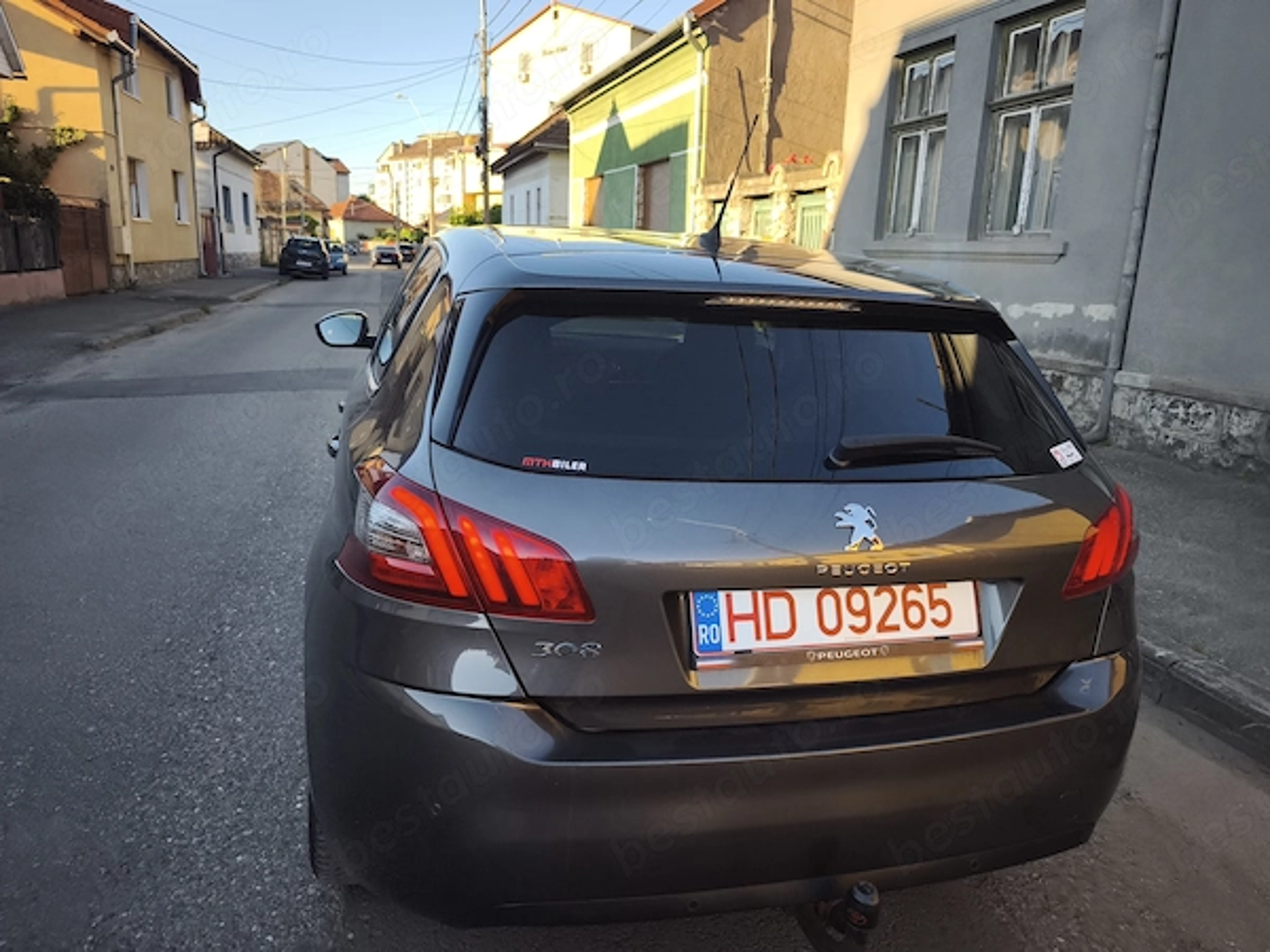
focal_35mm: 23
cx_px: 635
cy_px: 476
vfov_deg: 58.9
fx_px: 844
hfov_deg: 73.9
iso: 160
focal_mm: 6.57
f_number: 1.6
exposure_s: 1/1028
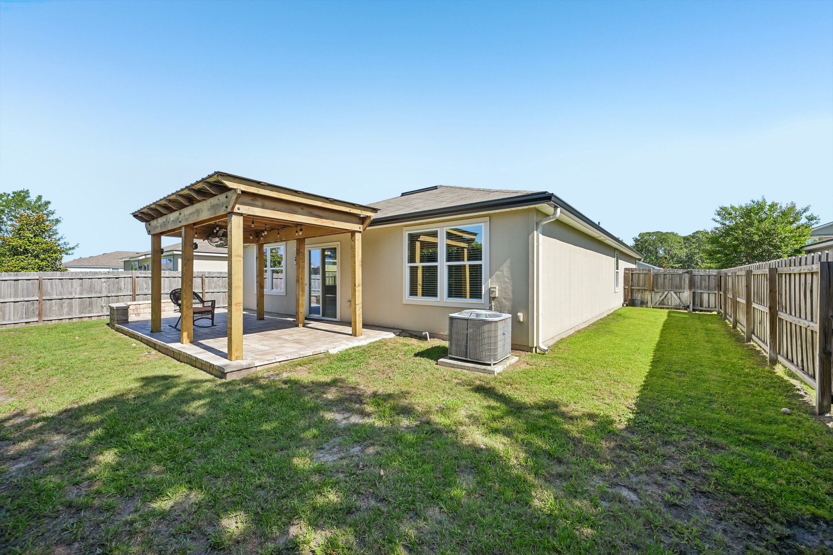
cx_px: 416
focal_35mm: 14
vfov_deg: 81.2
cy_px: 278
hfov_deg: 104.3
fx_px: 324
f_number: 8
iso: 100
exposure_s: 1/180
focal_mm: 14
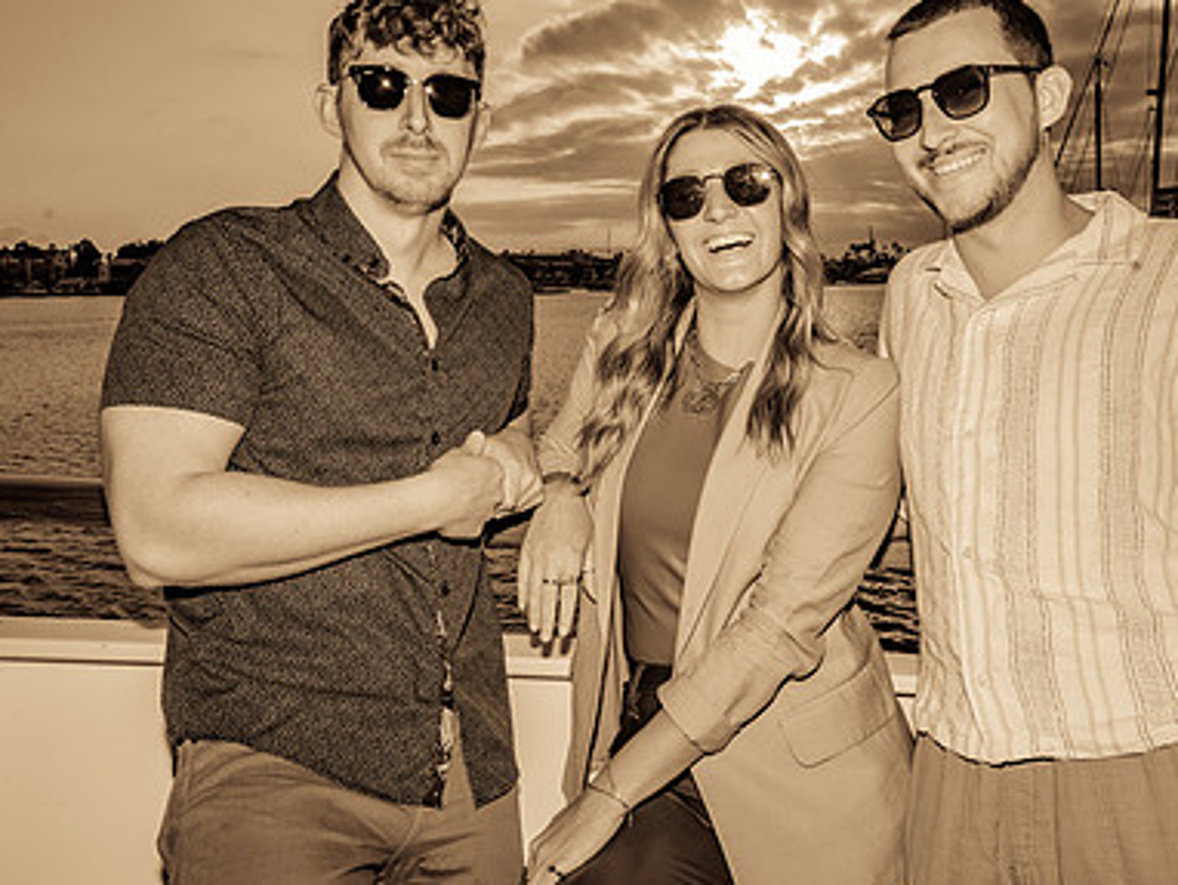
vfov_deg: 40.7
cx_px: 725
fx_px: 1192
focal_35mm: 35
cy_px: 412
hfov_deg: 52.1
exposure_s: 1/250
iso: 100
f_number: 14
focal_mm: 24
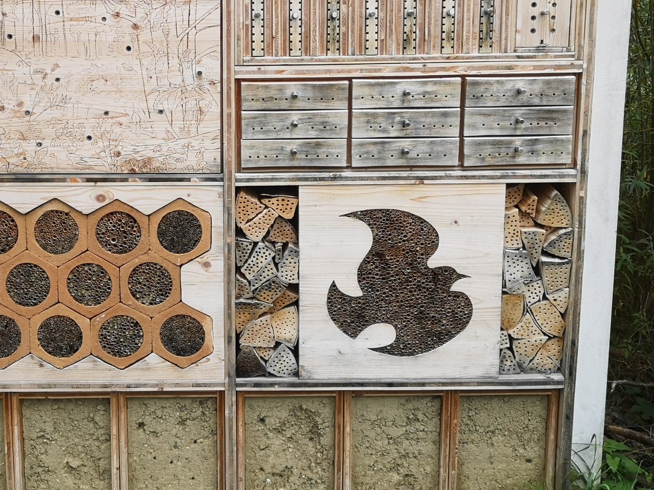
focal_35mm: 48
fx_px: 907
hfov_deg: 39.3
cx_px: 227
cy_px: 150
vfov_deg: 30.0
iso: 50
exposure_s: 1/490
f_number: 1.8
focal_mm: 3.95
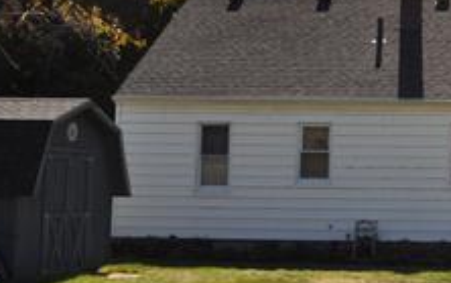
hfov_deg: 20.9
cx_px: 622
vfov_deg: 14.8
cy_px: 97
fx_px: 1082
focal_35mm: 88
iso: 200
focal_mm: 20
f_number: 13
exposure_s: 1/200
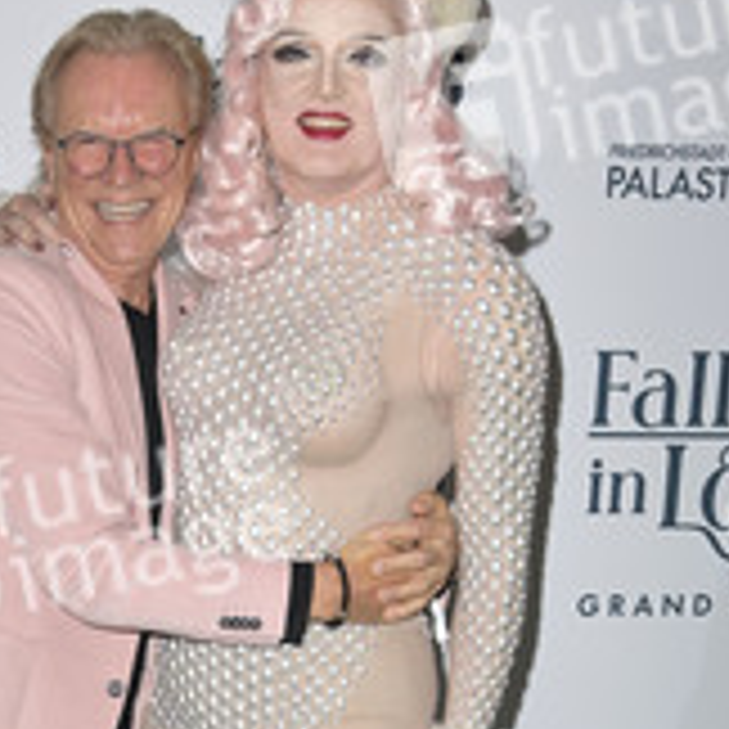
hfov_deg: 19.6
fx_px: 2097
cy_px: 760
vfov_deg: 19.1
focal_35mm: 88
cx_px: 189
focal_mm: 42
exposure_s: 1/250
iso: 640
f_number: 5.6
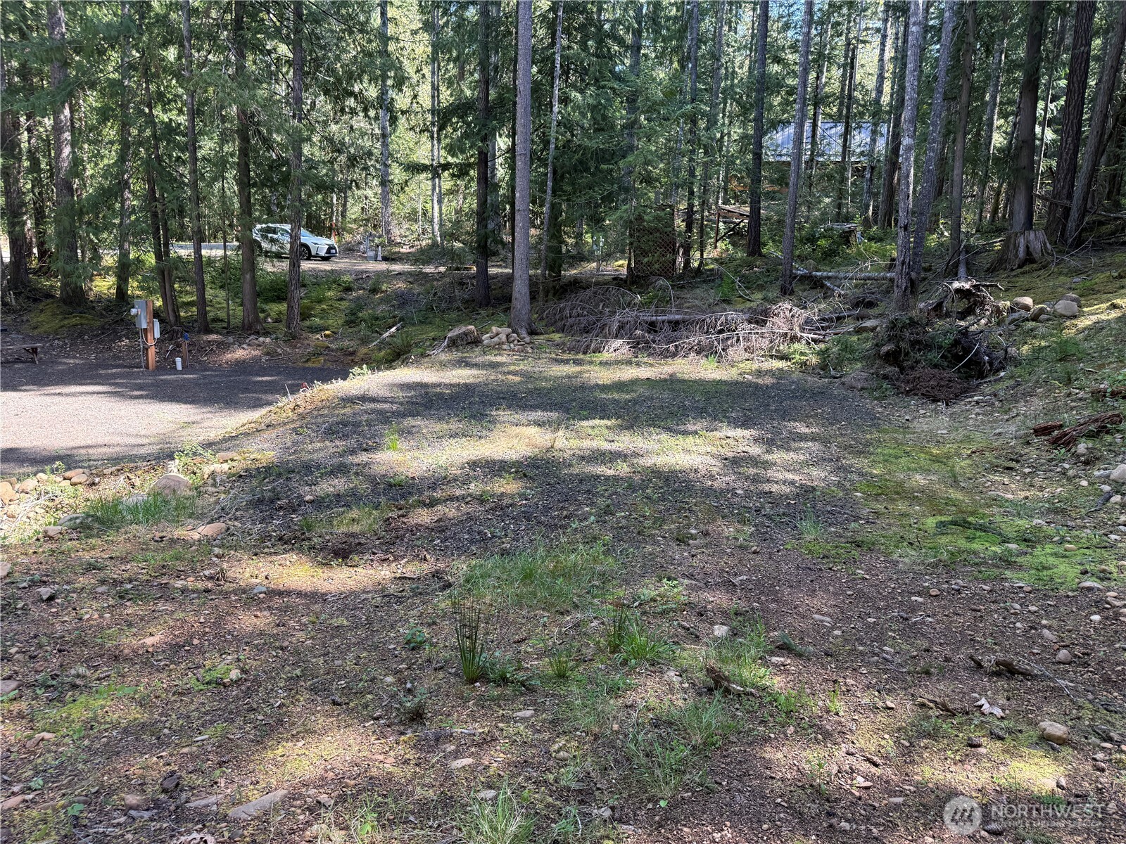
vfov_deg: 56.8
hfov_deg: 71.6
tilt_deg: -9.9
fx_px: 781
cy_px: 422
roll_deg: -1.9
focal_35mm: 24
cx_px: 563
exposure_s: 1/236
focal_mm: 6.76
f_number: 1.78
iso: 100
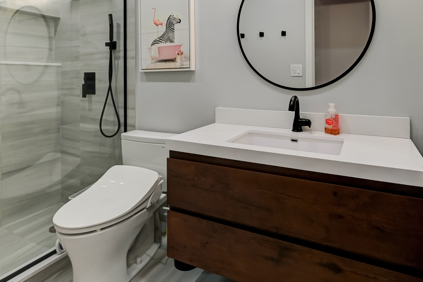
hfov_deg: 80.9
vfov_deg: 57.3
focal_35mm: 21
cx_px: 234
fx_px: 247
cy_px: 81
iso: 400
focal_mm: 14
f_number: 8
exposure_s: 1/30
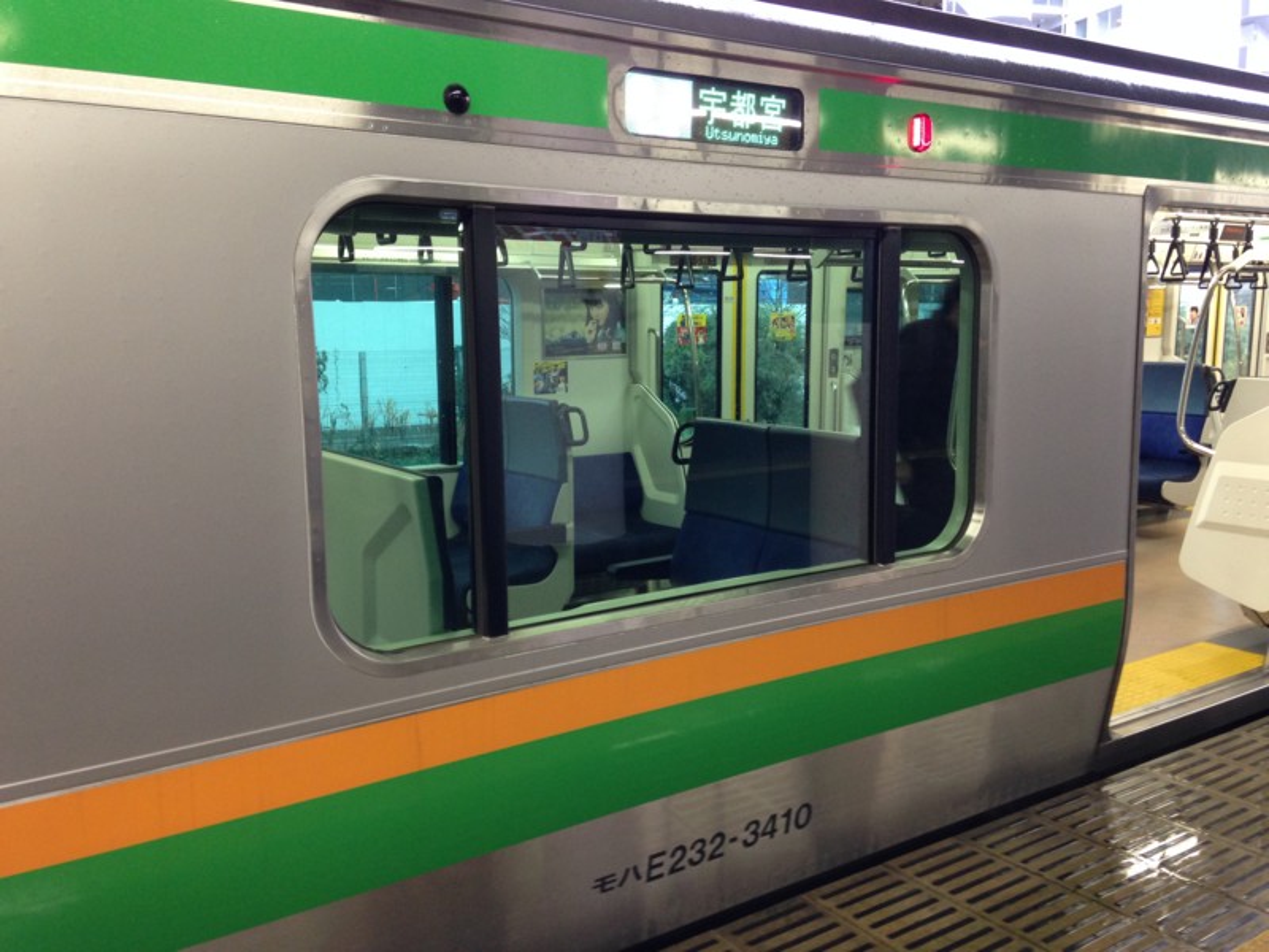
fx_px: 1210
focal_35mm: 33
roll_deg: +1.1
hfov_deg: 55.4
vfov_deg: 42.9
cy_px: 476
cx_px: 634
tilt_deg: -9.3
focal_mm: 4.12
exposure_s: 1/20
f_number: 2.4
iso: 125
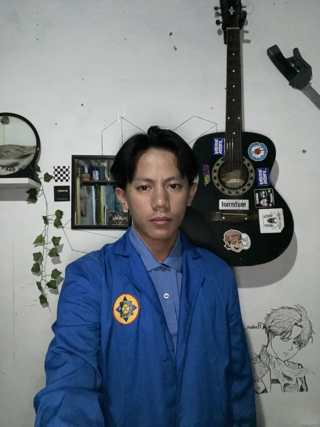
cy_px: 214
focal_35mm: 23
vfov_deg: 73.9
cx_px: 160
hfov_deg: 58.9
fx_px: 283
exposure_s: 1/27
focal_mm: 2.71
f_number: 2.2
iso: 640
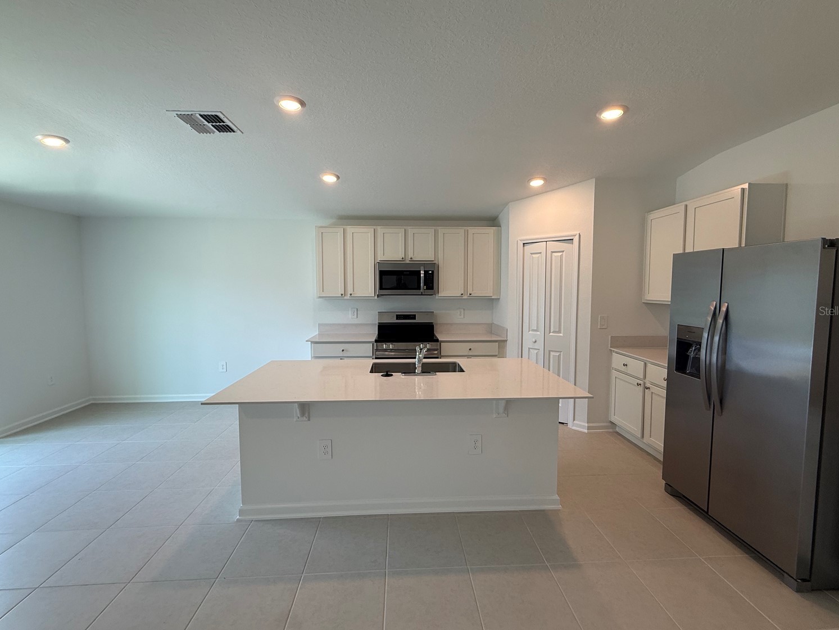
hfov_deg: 98.2
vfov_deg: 81.7
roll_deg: +0.3
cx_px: 423
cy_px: 310
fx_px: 364
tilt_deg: -2.3
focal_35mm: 15
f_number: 2.2
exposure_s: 1/120
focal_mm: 2.22
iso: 100
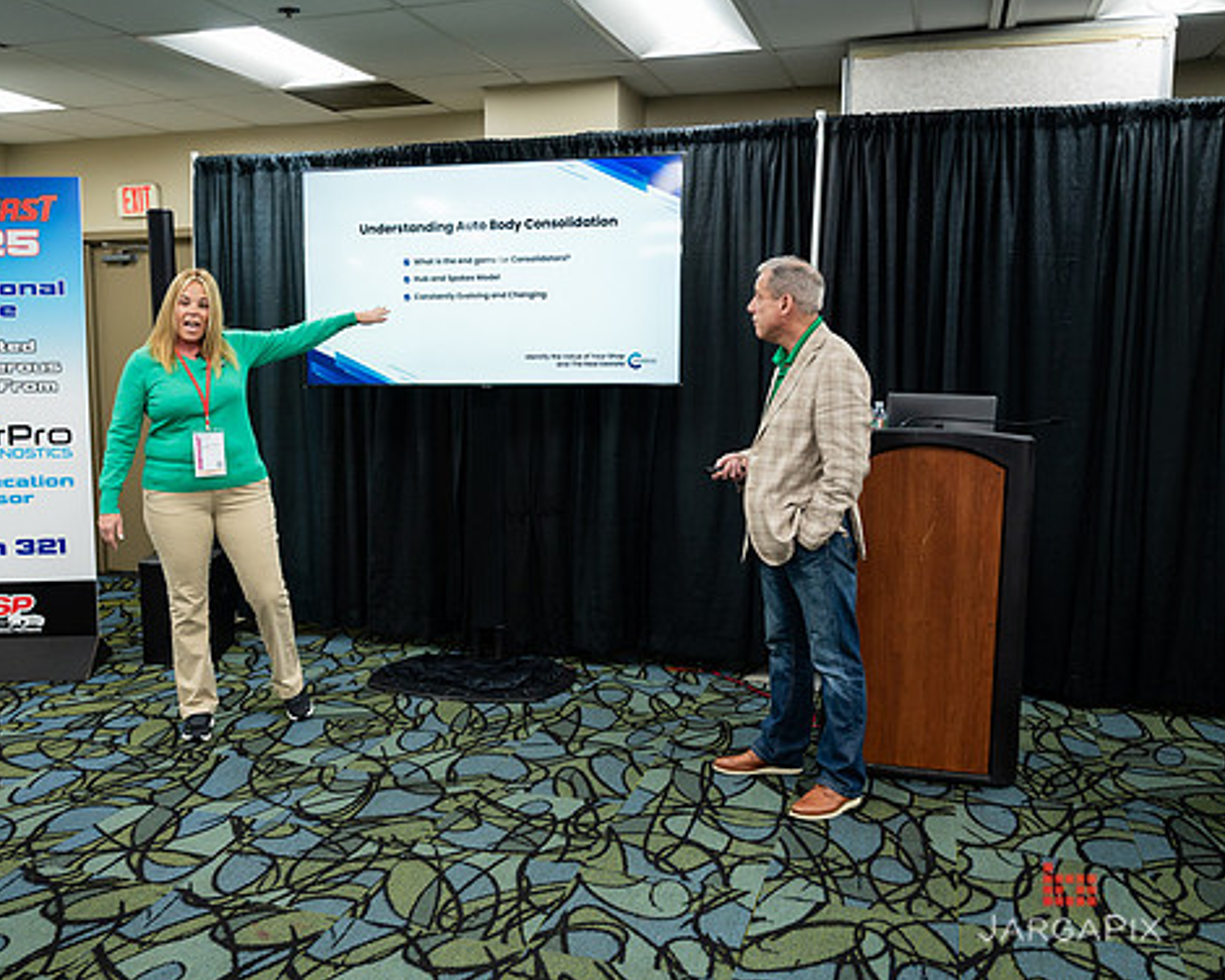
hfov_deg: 52.5
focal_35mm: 34
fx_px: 1233
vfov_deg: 43.4
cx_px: 487
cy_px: 500
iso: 1000
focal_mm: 28
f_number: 3.2
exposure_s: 1/200
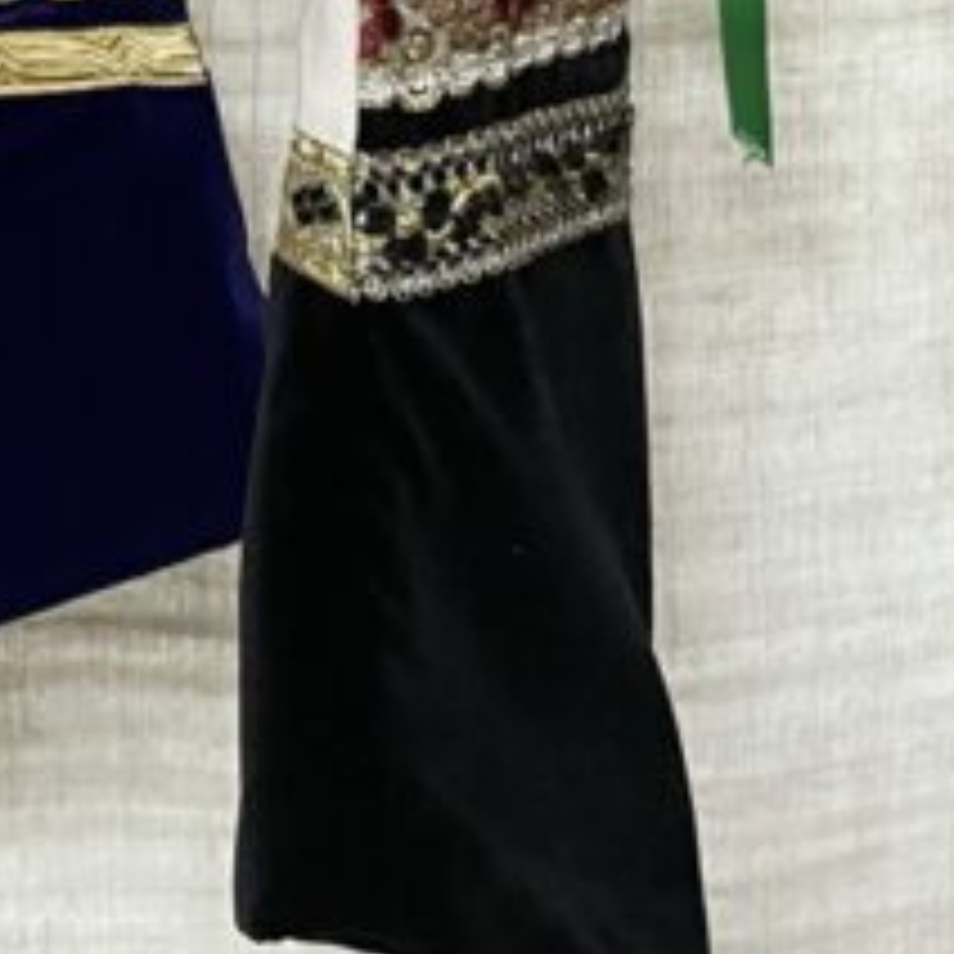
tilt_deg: +0.5
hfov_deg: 14.7
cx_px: -459
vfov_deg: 14.1
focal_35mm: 111
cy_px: -702
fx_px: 3461
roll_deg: +0.9
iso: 320
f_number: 1.6
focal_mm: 4.2
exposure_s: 1/50
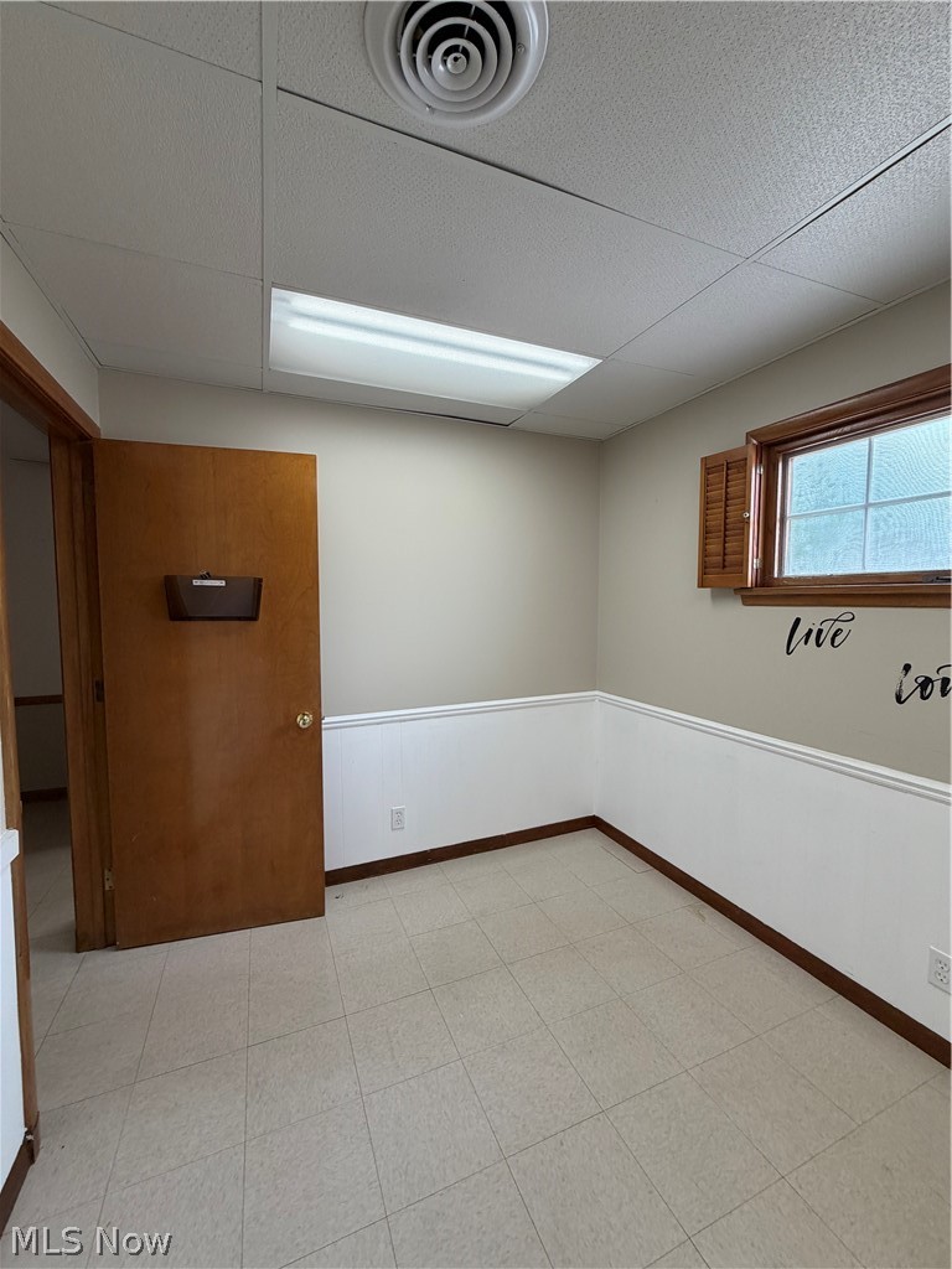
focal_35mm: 14
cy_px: 634
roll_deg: -0.6
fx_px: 513
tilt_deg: -5.1
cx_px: 476
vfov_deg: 102.1
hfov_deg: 85.7
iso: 125
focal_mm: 2.22
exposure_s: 1/120
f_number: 2.2
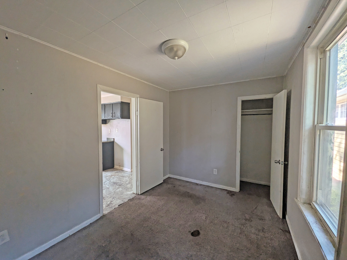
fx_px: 140
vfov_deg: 85.7
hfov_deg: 102.1
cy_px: 130
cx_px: 174
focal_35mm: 14
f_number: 2.2
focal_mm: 1.85
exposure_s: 1/53.4
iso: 68
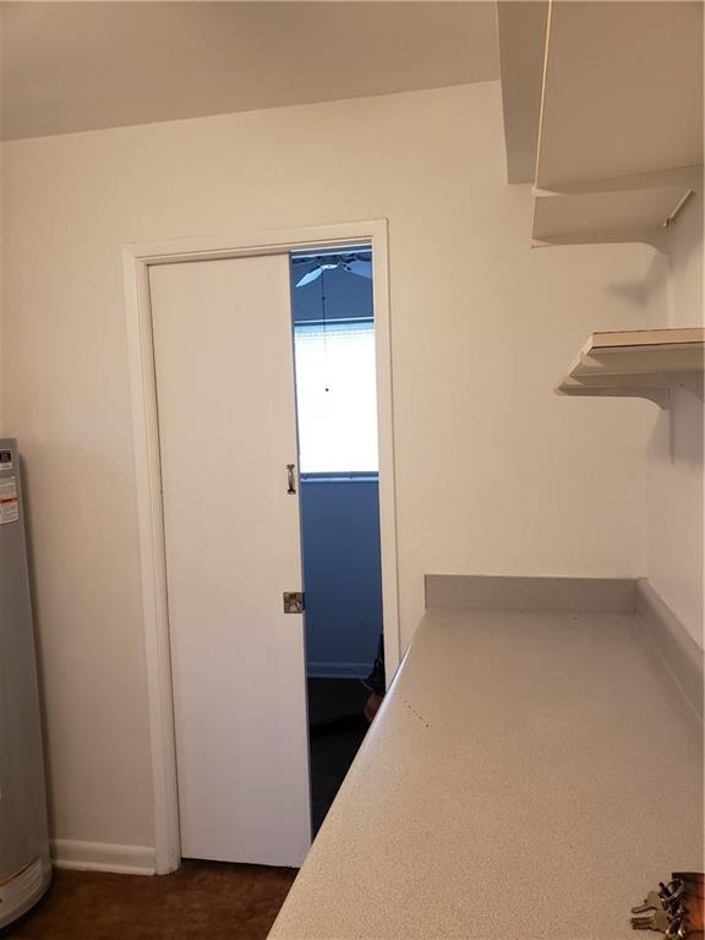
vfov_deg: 67.3
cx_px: 352
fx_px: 706
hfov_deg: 53.1
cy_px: 470
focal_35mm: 26
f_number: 2.4
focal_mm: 4.3
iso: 250
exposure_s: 1/20
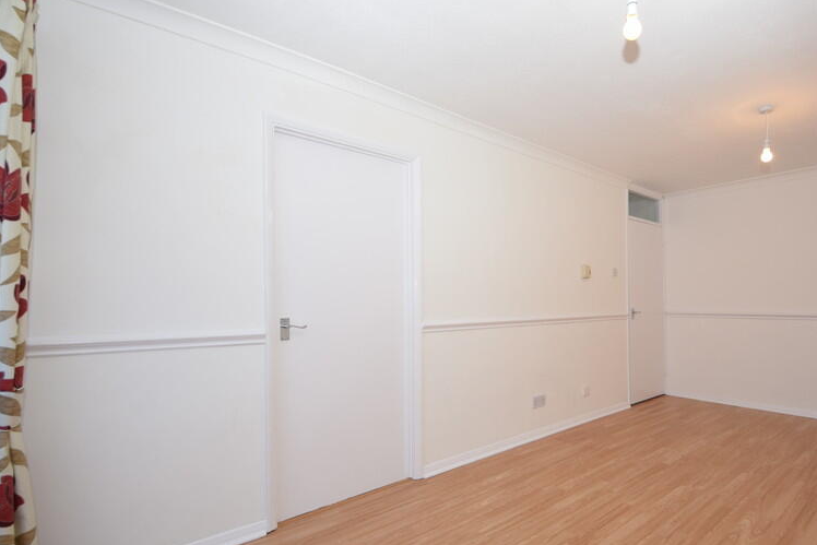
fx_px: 606
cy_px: 300
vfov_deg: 48.4
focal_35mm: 27
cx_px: 522
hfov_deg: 66.7
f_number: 5.6
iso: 320
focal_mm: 13
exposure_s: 1/125
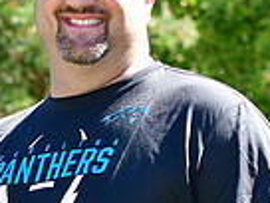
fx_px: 3362
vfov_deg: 3.4
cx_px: -83
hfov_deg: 4.6
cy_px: 294
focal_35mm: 431
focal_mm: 70
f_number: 4.5
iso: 400
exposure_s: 1/400
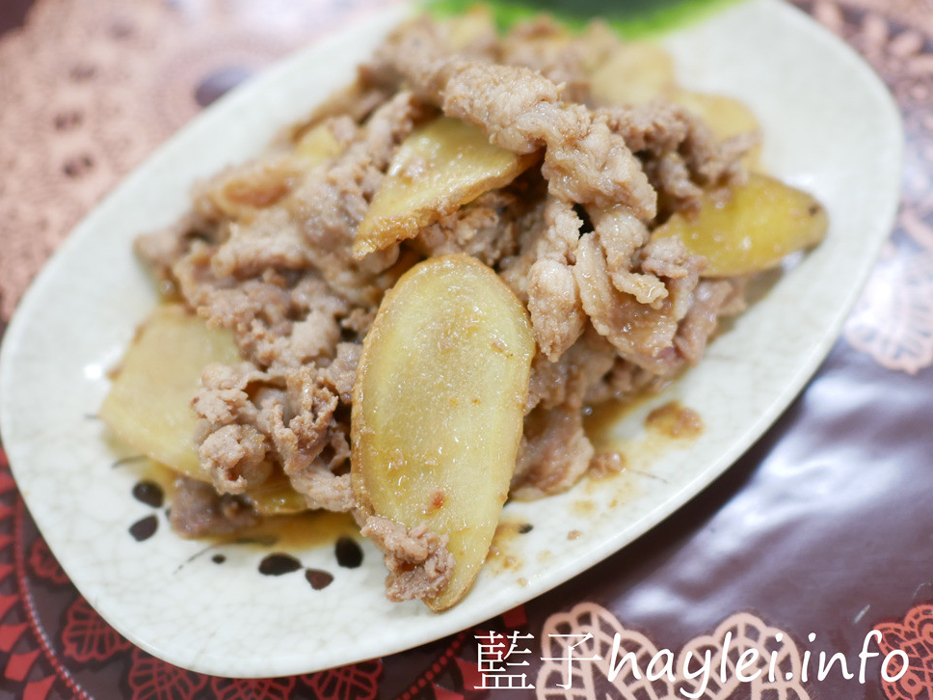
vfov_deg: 45.4
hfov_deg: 58.4
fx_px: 836
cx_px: 468
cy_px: 348
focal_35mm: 31
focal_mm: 15
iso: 640
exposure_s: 1/60
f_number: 1.7
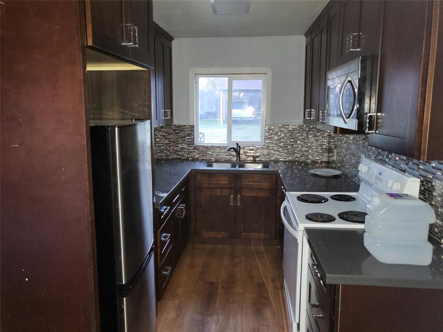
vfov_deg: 53.1
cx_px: 222
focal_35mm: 26
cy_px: 166
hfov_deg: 67.3
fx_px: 333
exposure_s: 1/9.99
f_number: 1.8
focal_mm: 4.25
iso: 200
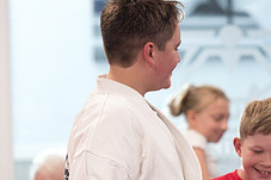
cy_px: 199
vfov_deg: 3.7
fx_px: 2761
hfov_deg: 5.6
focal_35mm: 367
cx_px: 209
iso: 1600
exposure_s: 1/400
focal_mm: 135
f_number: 2.8
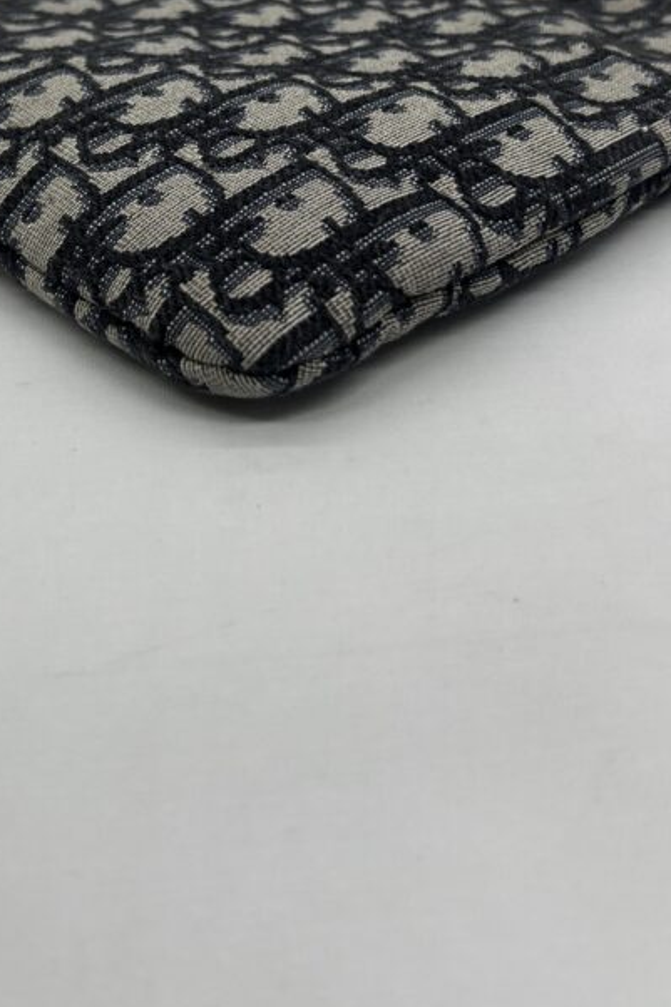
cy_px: 251
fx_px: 1287
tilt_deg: -31.7
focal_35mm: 46
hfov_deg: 29.0
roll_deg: +1.9
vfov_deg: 41.5
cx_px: 216
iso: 50
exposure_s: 1/346
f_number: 1.5
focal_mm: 5.7
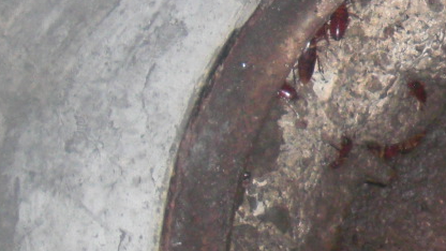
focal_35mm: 151
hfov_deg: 13.7
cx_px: 597
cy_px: 106
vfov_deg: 8.0
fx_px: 1786
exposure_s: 1/60
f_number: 2.8
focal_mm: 6.3
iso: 200
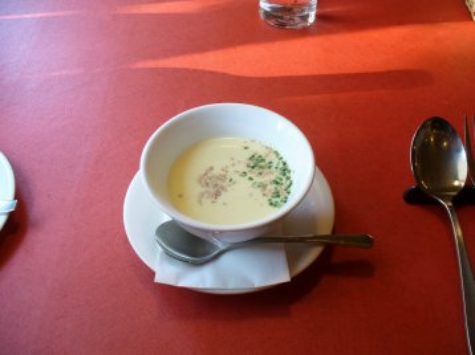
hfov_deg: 50.2
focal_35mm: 37
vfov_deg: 38.6
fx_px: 507
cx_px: 238
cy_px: 178
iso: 100
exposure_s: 1/40
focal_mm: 6.1
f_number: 2.8
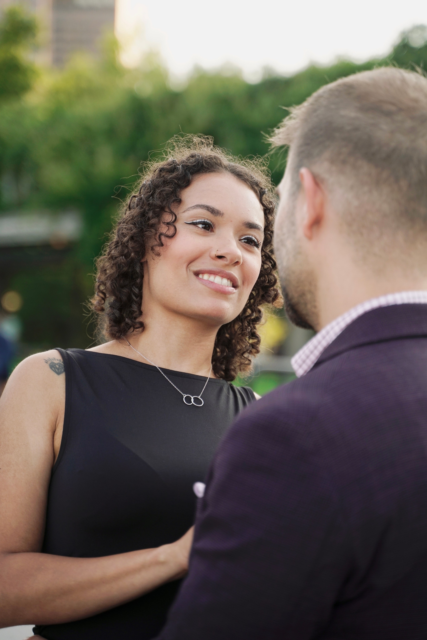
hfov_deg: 18.2
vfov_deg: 27.0
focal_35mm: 75
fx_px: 1334
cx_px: 214
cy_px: 320
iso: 320
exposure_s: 1/800
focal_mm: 75
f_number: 2.8
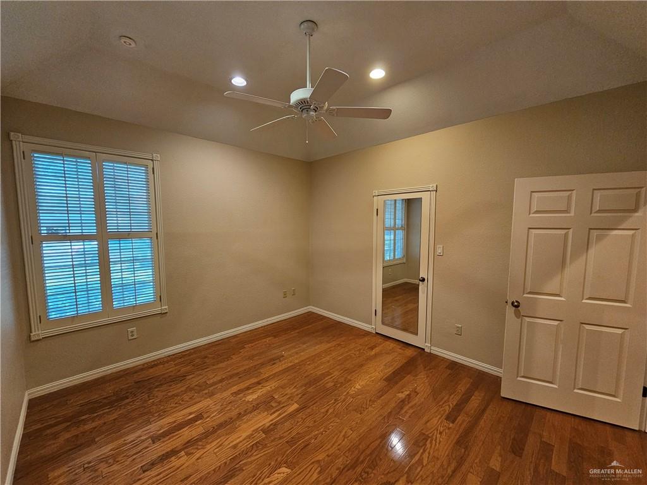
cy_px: 242
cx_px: 324
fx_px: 243
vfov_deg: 89.9
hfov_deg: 106.2
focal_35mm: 13
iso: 320
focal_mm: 2.2
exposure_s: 1/60
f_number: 2.2
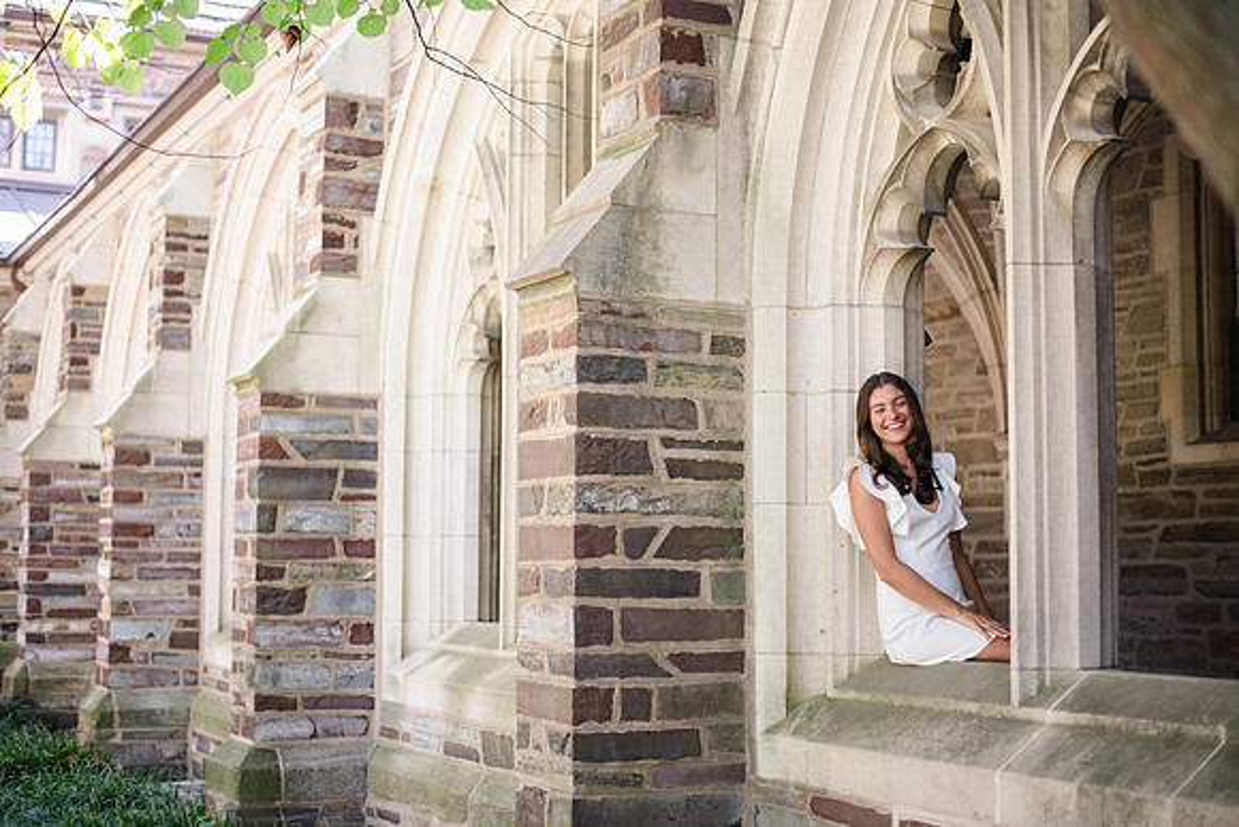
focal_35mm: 50
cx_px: 620
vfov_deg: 27.0
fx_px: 1721
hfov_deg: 39.6
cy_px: 414
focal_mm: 50
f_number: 1.8
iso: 200
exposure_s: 1/160
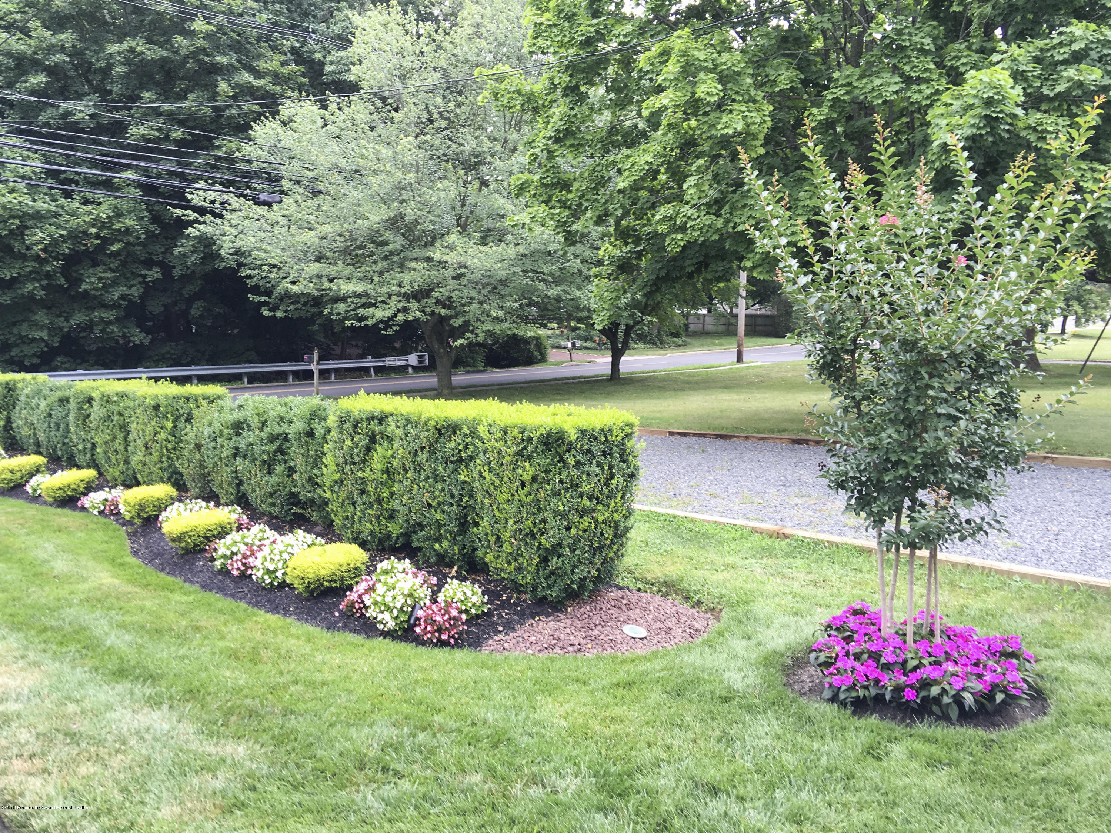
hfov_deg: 61.7
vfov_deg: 48.2
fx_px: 931
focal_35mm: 29
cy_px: 416
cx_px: 556
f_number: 2.2
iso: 25
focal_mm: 4.15
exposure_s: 1/60
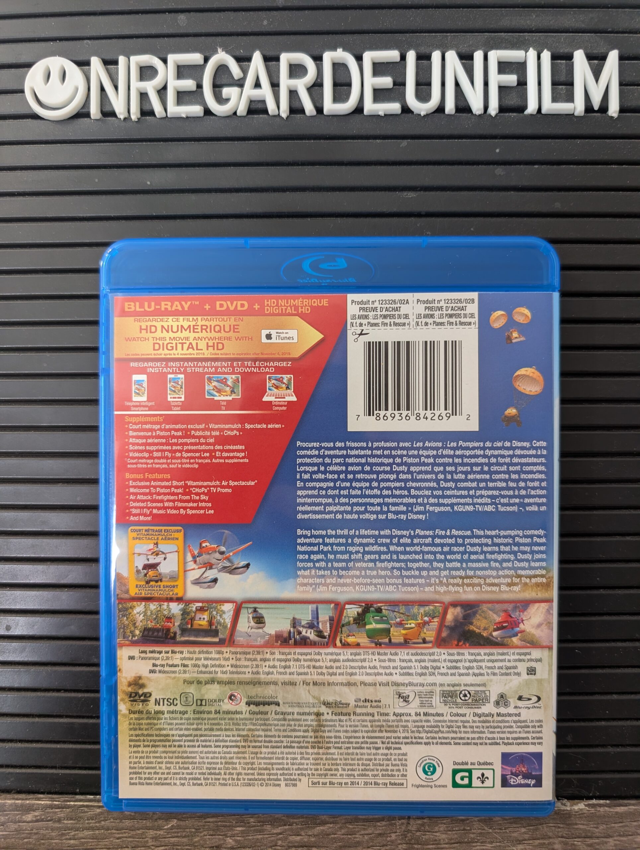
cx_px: 320
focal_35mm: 24
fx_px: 590
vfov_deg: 71.5
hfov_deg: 56.9
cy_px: 425
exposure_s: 1/120
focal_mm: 6.9
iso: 259
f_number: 1.68
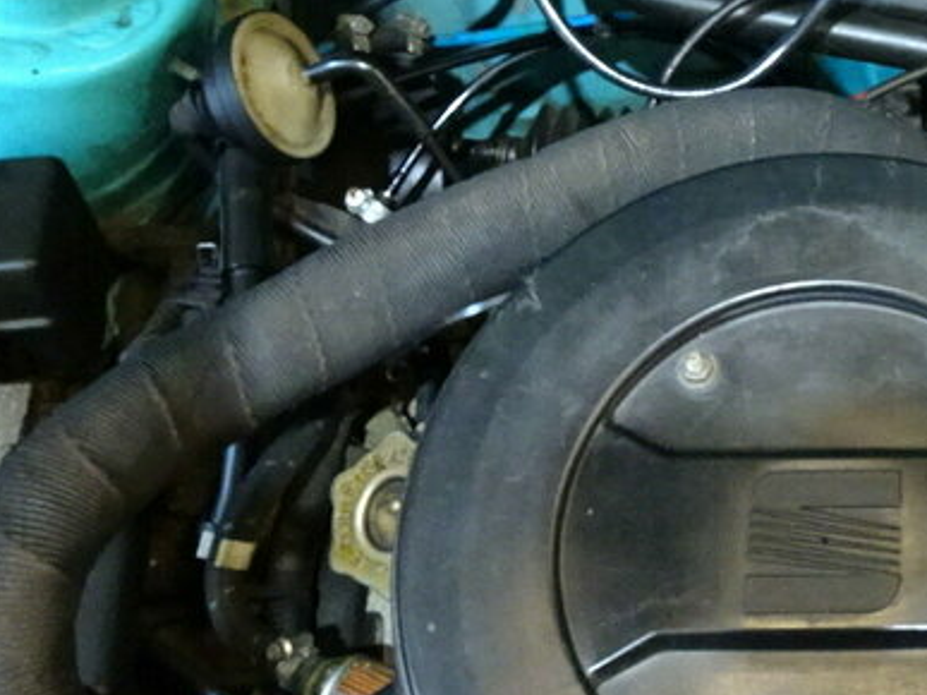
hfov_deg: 20.5
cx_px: 1078
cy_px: 38
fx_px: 2409
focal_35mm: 90
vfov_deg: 16.1
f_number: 3.5
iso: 800
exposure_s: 1/6
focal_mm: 4.92
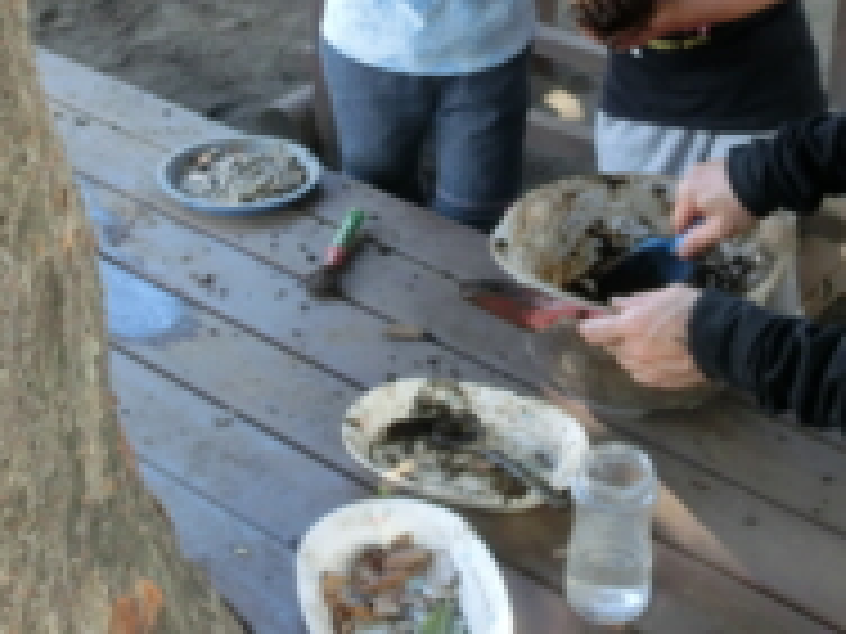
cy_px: 72
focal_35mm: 64
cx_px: 576
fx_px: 1564
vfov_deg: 22.4
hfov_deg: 30.0
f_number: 3.5
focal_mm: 5.36
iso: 250
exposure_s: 1/125
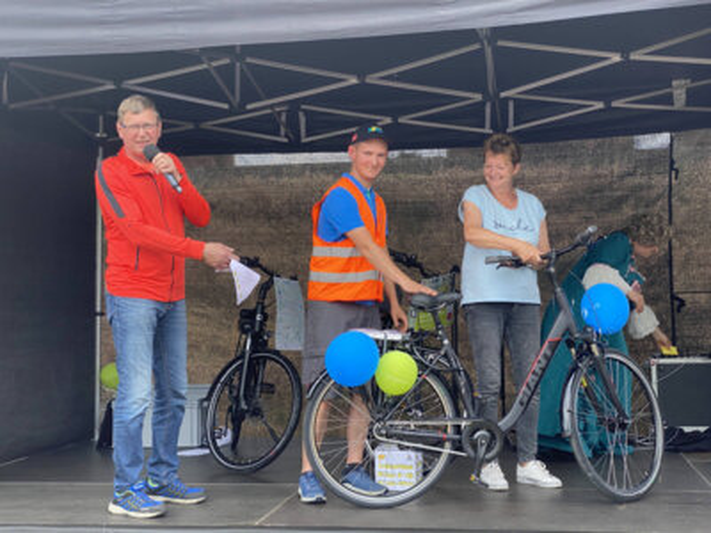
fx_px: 1068
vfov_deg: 28.0
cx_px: 356
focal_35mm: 52
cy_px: 266
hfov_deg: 36.8
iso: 20
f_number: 2
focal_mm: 6
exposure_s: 1/375
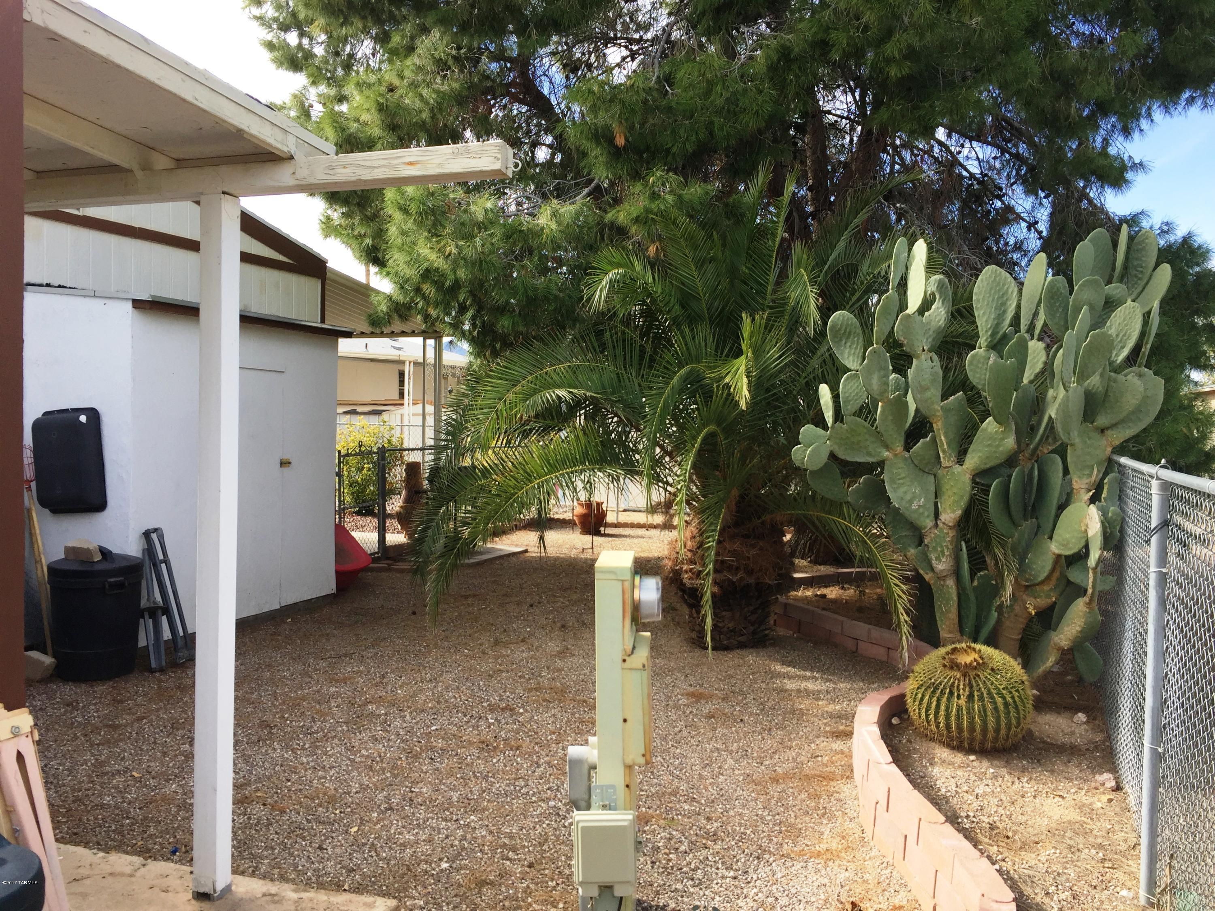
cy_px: 456
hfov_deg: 61.7
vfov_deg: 48.2
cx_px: 608
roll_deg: -1.6
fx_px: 1018
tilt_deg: -0.1
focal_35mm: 29
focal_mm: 4.15
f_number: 2.2
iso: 32
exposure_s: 1/638
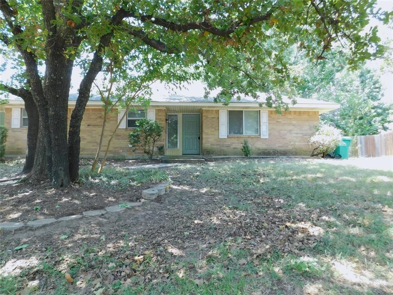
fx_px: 261
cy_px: 148
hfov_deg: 73.9
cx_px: 196
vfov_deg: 58.9
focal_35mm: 23
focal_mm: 4
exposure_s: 1/100
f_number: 3
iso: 125
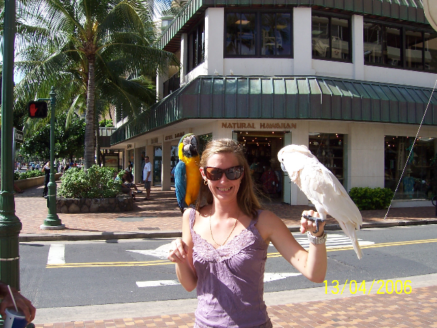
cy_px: 164
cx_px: 218
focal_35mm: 36
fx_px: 454
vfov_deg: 39.7
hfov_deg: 51.4
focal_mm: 6
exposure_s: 1/250
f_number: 4.8
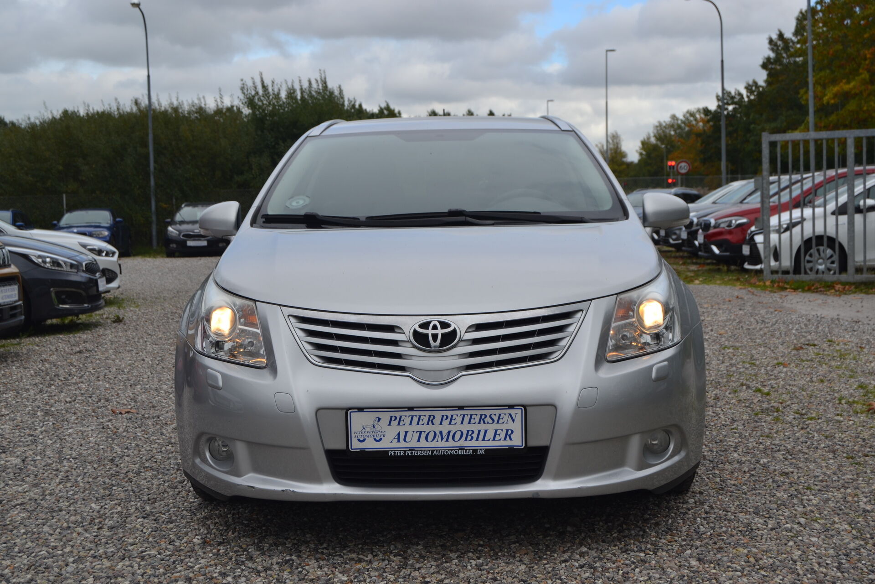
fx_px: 1167
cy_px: 292
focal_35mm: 48
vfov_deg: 28.1
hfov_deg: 41.1
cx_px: 438
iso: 100
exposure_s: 1/250
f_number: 8
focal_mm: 32
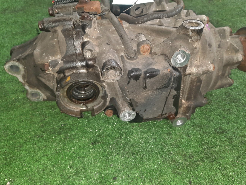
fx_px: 199
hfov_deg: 63.4
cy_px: 91
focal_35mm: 28
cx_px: 127
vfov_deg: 49.7
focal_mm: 4.6
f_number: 2
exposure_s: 1/33
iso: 328
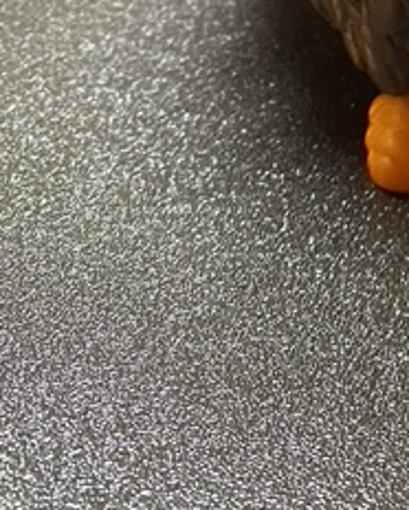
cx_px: 704
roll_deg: -2.9
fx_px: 1692
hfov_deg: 12.7
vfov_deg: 14.9
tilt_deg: -18.3
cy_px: -407
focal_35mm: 112
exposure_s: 1/50
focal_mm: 4.25
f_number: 1.8
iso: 250
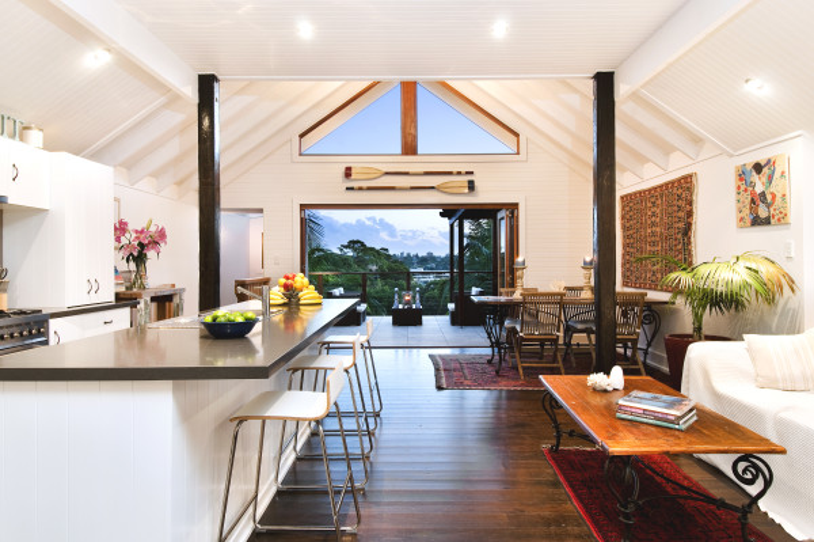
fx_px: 508
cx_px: 407
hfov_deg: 77.4
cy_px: 271
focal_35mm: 22
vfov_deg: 56.1
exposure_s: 1/2
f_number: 8
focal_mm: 15
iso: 200
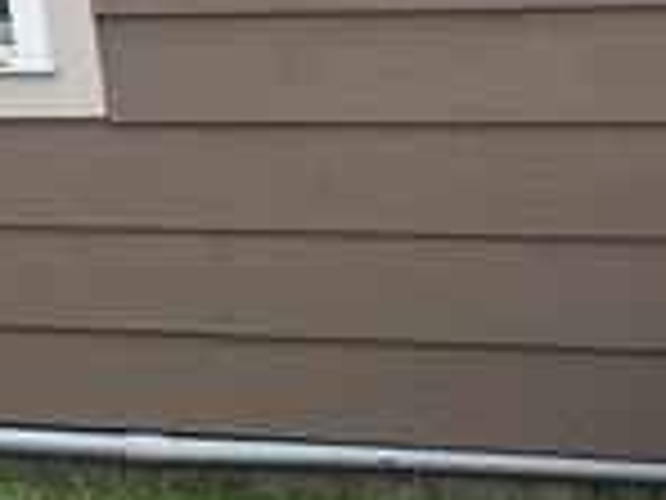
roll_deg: +5.3
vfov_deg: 11.3
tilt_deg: -9.4
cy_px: 131
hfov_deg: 14.8
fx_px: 2520
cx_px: 655
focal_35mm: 131
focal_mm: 4.15
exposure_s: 1/398
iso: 25
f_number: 2.2
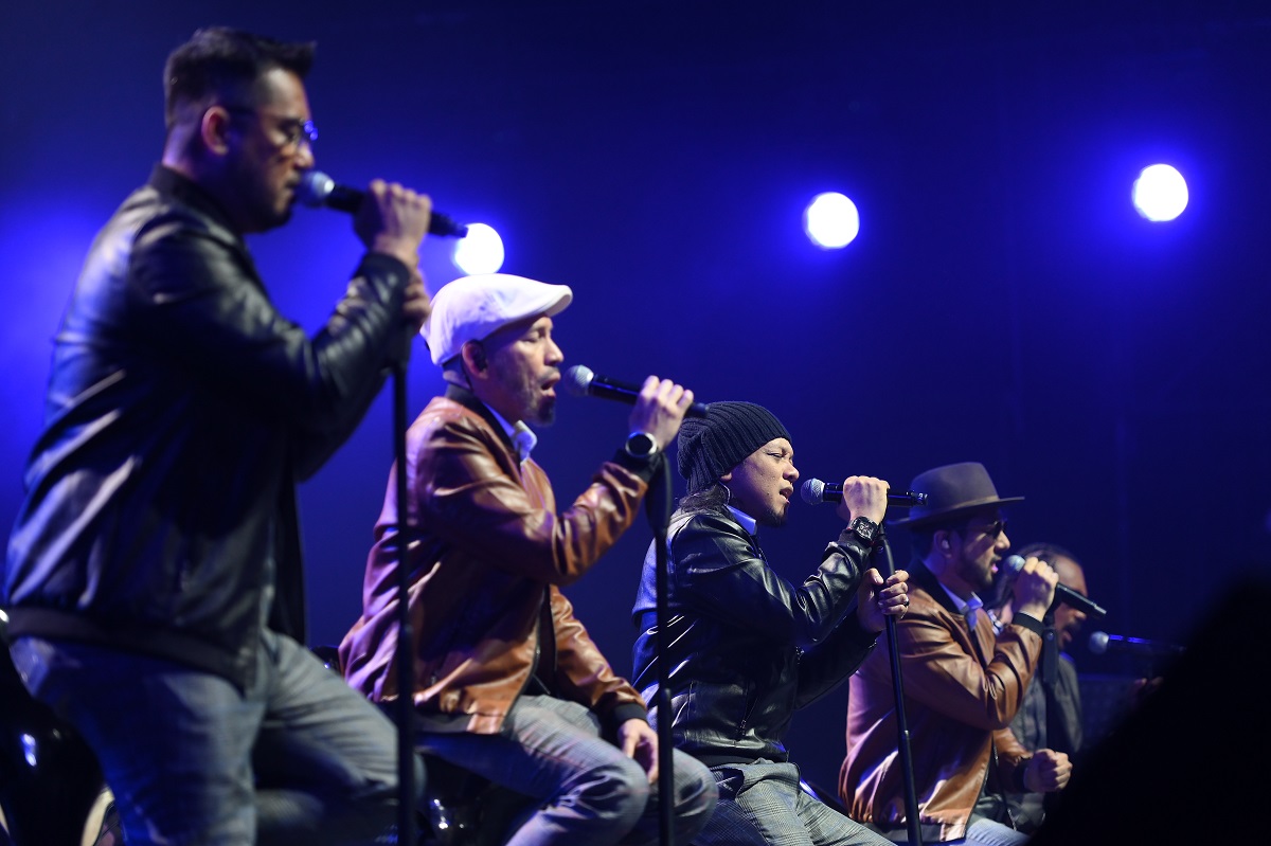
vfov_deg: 10.2
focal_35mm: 135
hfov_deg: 15.2
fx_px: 4764
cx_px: 636
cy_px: 423
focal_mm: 135
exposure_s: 1/640
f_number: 2.8
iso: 2000
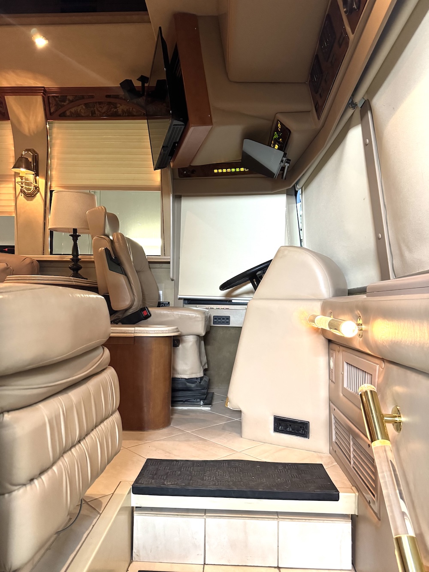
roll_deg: +0.2
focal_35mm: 24
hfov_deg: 56.8
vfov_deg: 71.6
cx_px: 214
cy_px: 286
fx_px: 397
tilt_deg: +2.1
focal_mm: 6.76
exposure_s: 1/60
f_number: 1.78
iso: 800
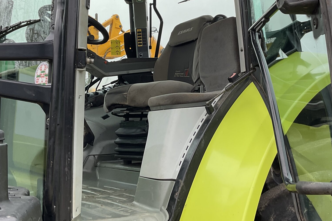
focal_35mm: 51
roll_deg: +2.6
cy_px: 55
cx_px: 174
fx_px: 470
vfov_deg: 26.1
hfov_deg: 38.9
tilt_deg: +11.0
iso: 16
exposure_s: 1/120
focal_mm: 3
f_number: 1.8
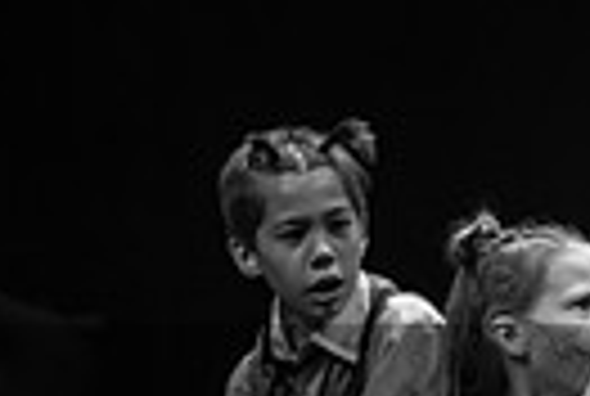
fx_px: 8230
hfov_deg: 4.1
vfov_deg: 2.7
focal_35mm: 501
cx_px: 806
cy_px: 685
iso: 1000
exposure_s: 1/125
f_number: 2.8
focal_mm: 105
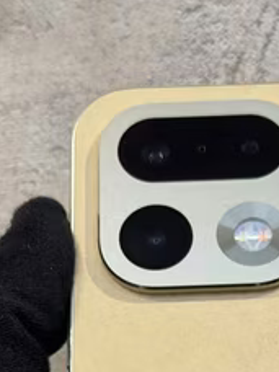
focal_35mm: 135
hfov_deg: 10.9
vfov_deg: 13.9
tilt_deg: +5.6
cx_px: 258
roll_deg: -0.1
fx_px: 1451
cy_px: 509
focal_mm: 6.76
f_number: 1.78
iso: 80
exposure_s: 1/50
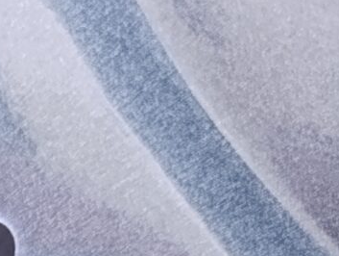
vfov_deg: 7.7
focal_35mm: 167
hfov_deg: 9.2
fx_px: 1638
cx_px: -700
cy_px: 770
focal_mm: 6.14
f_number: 1.6
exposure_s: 1/50
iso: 640
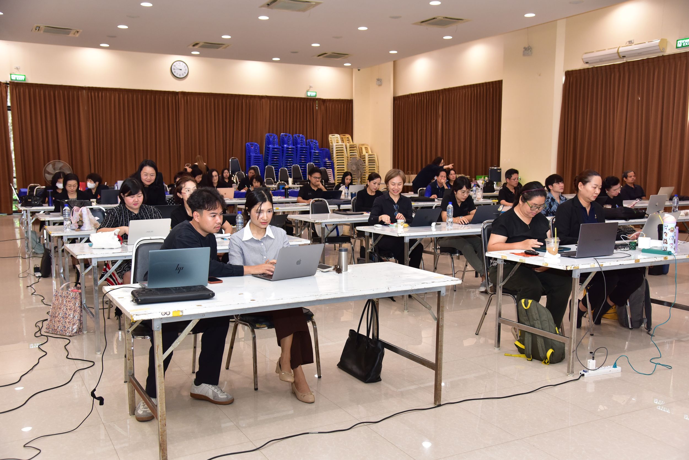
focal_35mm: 35
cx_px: 344
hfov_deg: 54.4
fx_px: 670
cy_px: 230
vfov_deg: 37.9
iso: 1600
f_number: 5
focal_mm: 35
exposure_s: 1/125
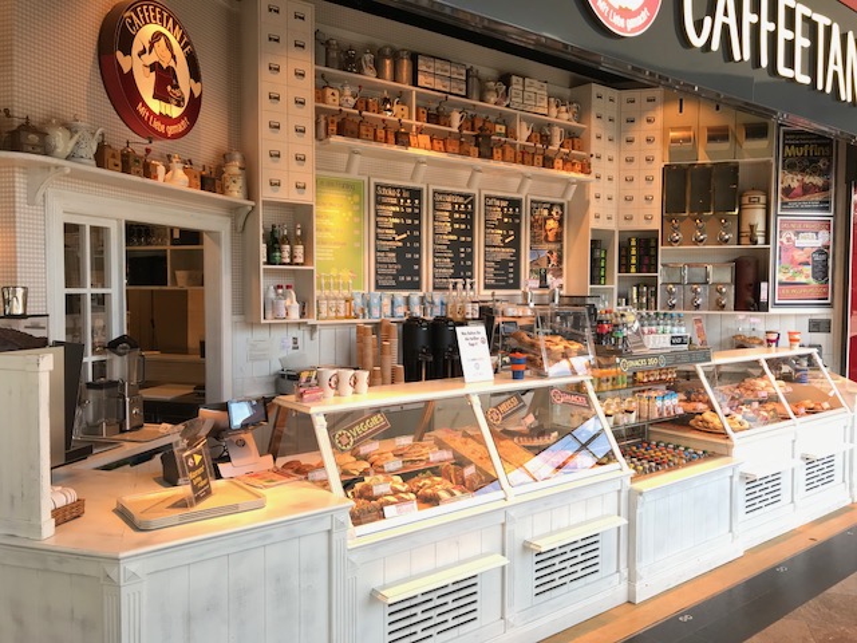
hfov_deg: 63.4
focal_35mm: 28
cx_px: 428
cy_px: 322
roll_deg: -0.3
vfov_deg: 49.7
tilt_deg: -2.4
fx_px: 693
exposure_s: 1/115
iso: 20
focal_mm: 3.99
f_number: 1.8
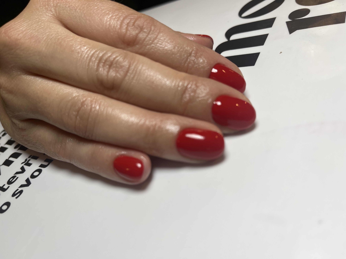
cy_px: 130
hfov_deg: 67.3
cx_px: 173
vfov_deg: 53.1
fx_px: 260
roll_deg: +25.0
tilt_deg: -37.5
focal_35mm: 26
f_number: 1.6
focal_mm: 5.1
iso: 40
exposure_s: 1/159
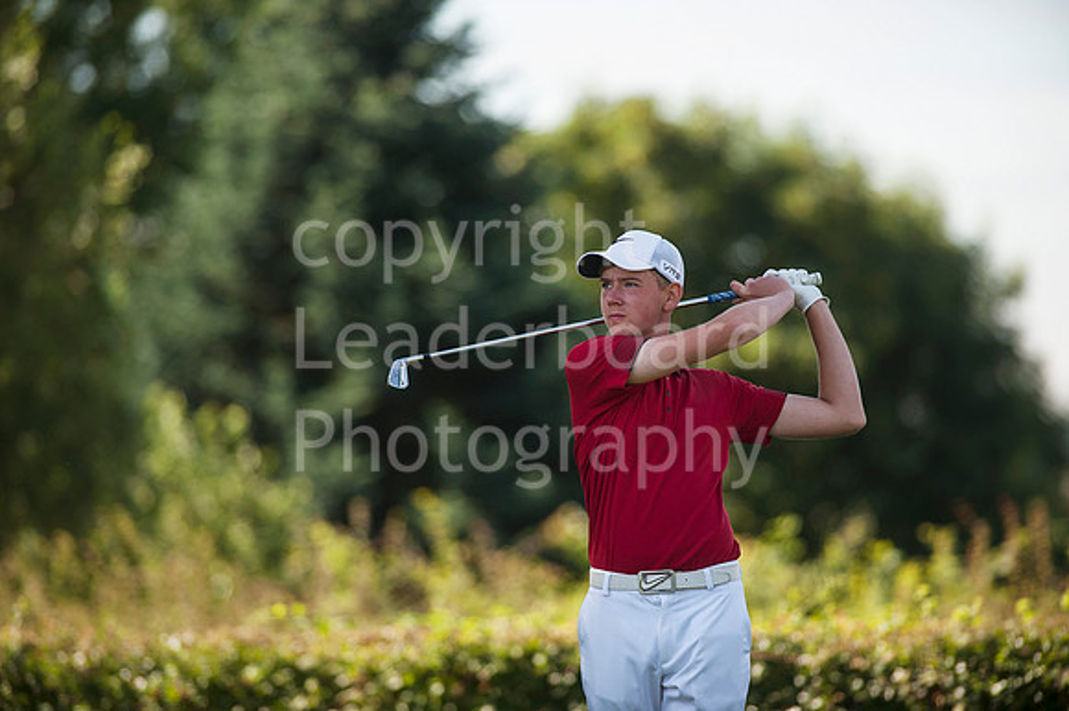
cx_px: 534
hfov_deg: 6.9
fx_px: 8903
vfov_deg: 4.6
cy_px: 356
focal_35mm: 300
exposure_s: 1/800
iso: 200
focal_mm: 300
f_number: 4
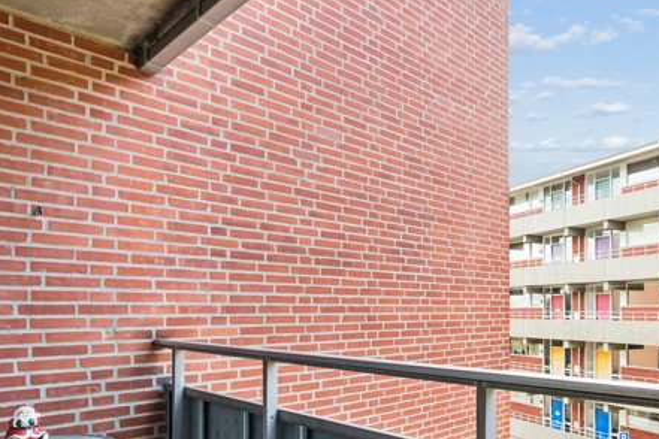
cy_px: 311
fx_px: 531
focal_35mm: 29
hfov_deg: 62.4
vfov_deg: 43.9
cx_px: 429
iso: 160
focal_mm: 16
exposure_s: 1/50
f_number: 5.6
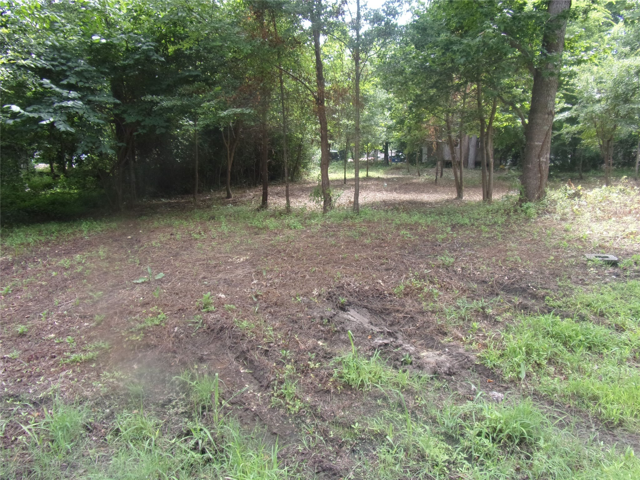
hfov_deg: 71.6
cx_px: 320
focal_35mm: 24
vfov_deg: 56.8
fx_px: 444
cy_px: 240
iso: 80
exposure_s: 1/75
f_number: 3.3
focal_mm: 4.3
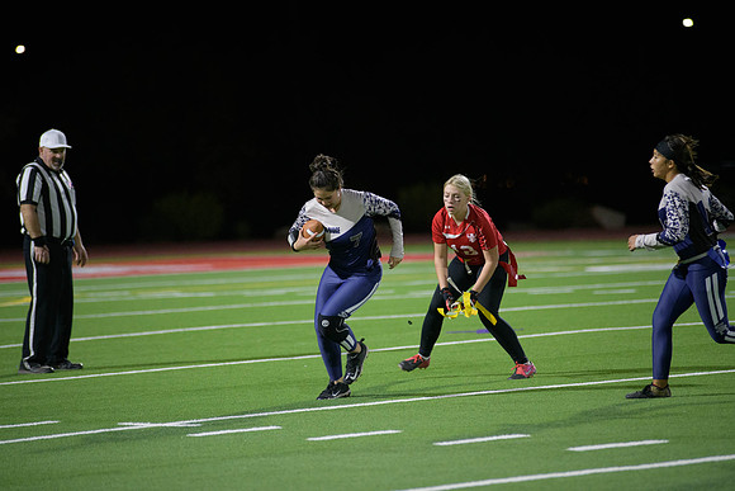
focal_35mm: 200
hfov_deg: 10.3
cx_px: 368
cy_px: 246
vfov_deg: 6.9
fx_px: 4084
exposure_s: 1/640
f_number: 2.8
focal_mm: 200
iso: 3600
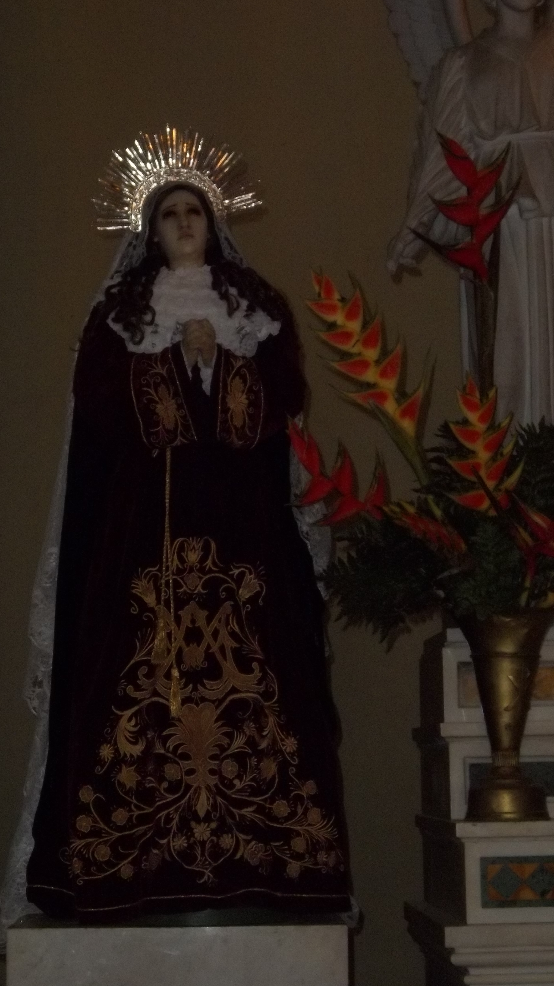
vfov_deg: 27.2
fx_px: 2037
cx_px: 274
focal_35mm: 78
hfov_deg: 15.5
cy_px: 491
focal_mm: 12.67
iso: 320
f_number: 5.9
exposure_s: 1/40
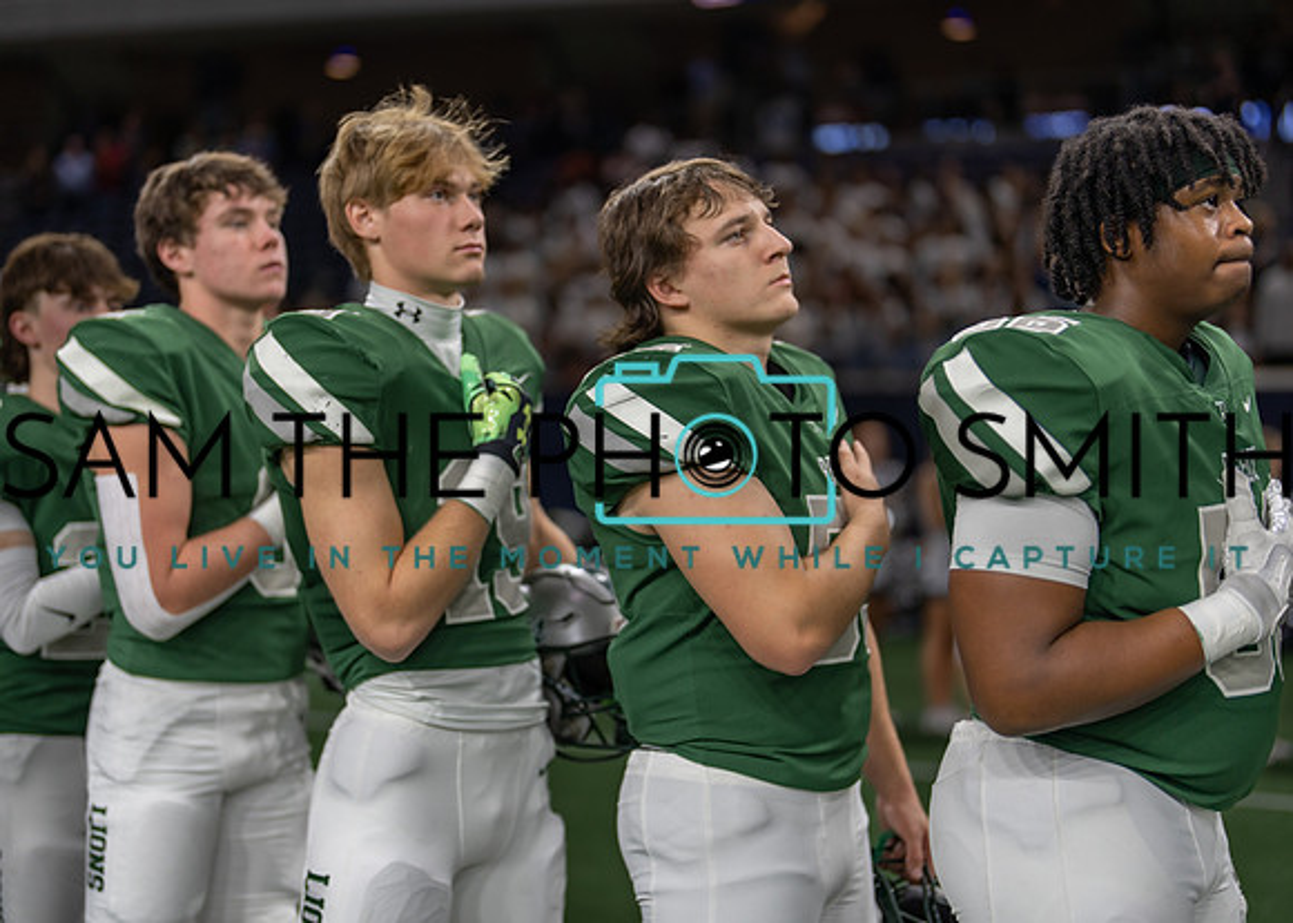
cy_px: 462
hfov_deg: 37.2
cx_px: 646
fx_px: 1924
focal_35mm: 52
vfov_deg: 27.0
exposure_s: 1/500
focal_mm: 50
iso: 160
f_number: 1.2
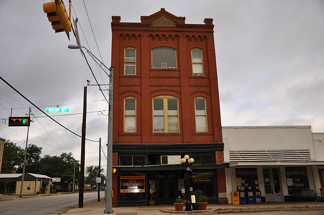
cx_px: 162
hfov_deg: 59.6
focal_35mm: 32
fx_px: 283
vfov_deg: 41.6
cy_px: 108
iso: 250
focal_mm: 21
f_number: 3.8
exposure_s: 1/200
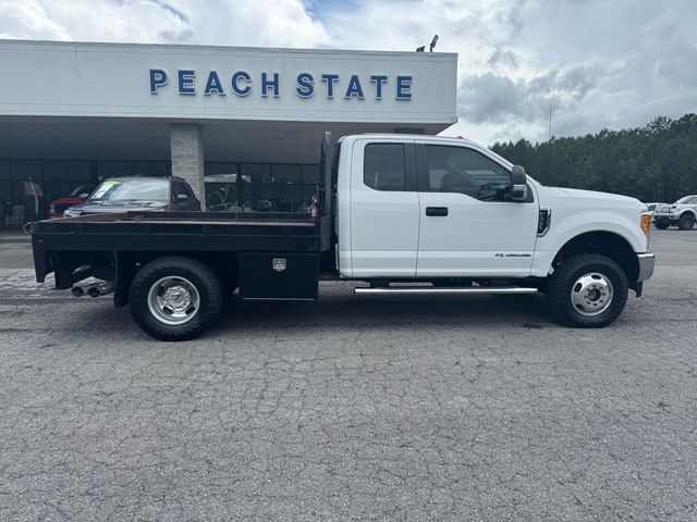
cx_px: 348
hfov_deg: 71.6
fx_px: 483
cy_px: 261
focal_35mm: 24
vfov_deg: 56.8
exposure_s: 1/3247
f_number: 1.78
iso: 80
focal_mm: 6.76
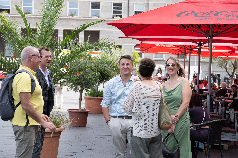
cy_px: 79
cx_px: 119
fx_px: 562
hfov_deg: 23.9
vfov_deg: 16.1
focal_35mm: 85
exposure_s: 1/125
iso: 250
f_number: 8
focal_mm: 85
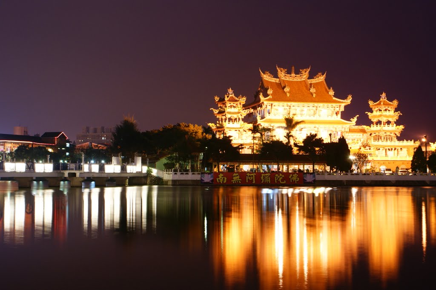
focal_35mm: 68
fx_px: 817
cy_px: 145
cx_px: 218
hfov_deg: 29.9
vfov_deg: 20.1
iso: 200
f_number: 10
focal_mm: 45
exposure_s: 15
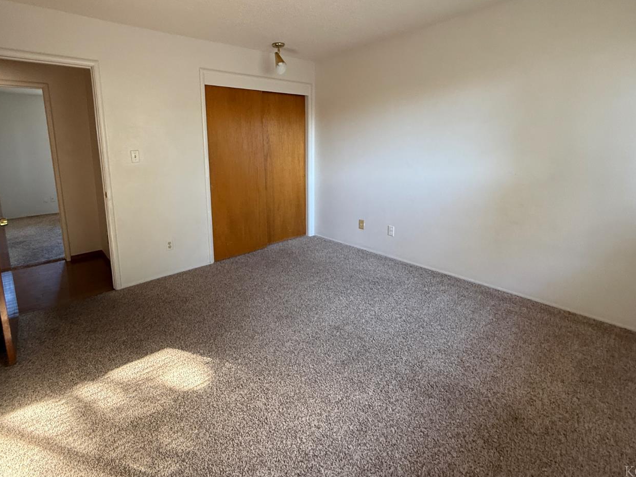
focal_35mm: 17
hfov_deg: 90.7
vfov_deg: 74.0
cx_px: 282
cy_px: 193
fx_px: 312
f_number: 2.2
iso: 400
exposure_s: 1/60
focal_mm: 2.22
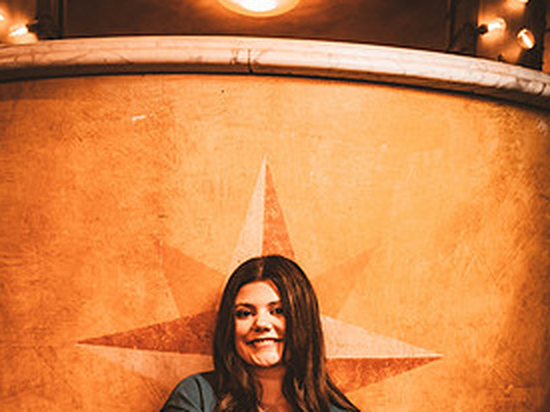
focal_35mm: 55
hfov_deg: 34.9
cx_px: 258
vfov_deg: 25.9
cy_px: 346
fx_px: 873
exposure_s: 1/125
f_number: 2.8
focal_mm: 35
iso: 1600
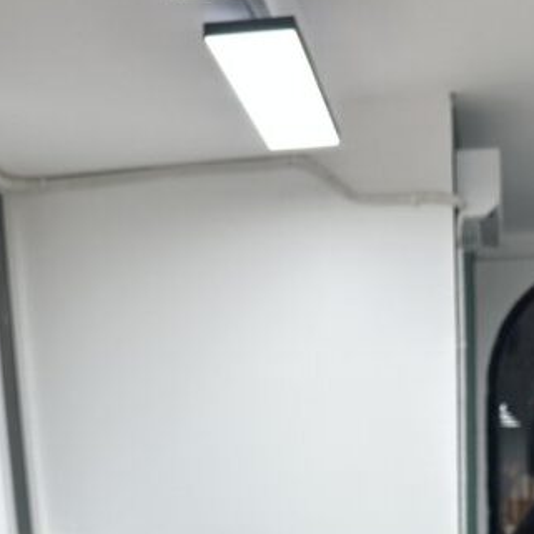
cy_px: 744
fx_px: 1152
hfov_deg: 26.0
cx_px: 343
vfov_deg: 22.5
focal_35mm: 66
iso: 50
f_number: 1.78
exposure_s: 1/106
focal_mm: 6.86
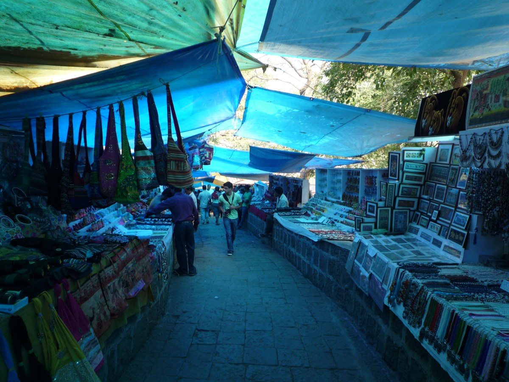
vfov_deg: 54.9
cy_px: 191
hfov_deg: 69.4
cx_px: 254
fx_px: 368
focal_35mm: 25
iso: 100
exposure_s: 1/100
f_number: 2.8
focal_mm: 4.4
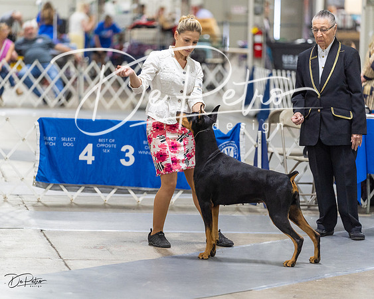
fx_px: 2044
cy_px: 150
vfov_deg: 8.4
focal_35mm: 185
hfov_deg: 10.5
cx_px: 187
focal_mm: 164
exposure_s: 1/200
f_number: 2.8
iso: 2500
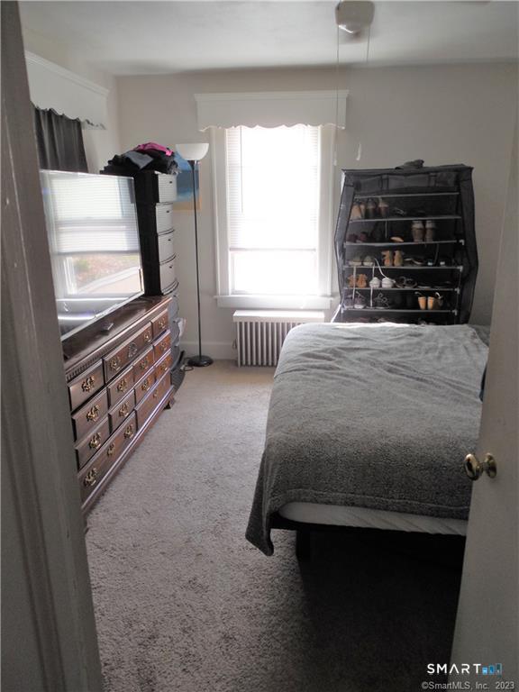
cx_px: 260
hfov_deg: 54.9
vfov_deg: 69.4
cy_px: 346
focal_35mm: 25
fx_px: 500
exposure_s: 1/30
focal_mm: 4.5
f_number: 3.3
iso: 125
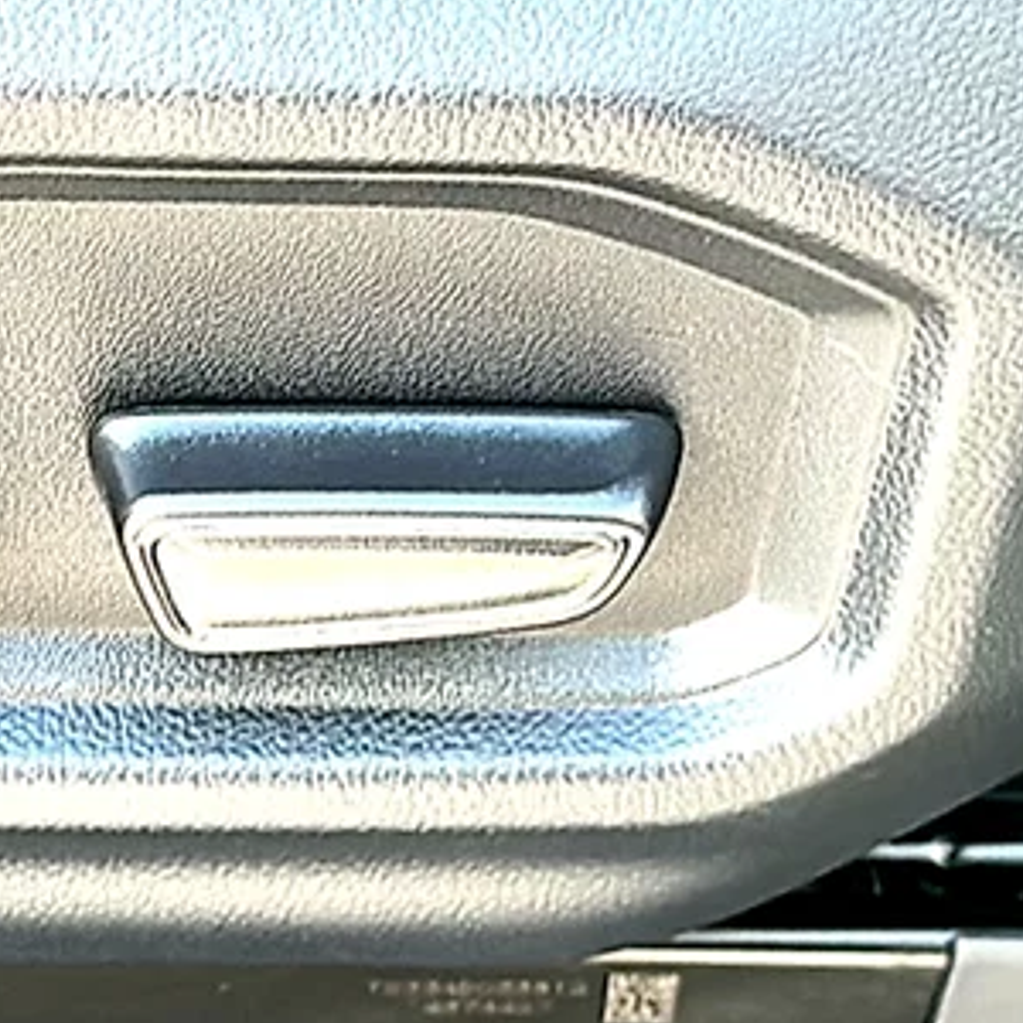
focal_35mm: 101
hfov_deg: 16.7
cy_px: 350
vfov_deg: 17.2
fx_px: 3377
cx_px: -85
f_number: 1.78
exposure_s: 1/111
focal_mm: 6.86
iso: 64
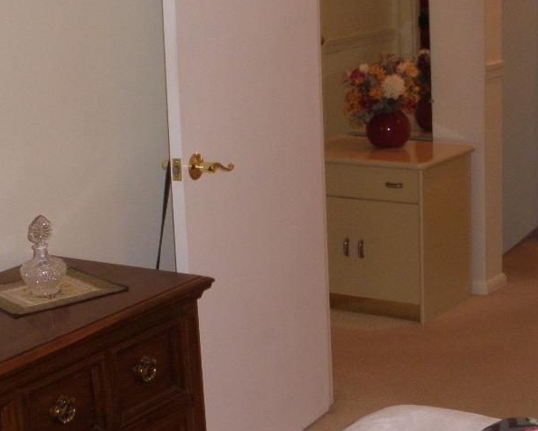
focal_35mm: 85
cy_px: 63
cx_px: 431
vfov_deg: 17.9
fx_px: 1353
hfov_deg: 22.2
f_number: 3.5
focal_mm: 6.3
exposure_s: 1/30
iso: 200
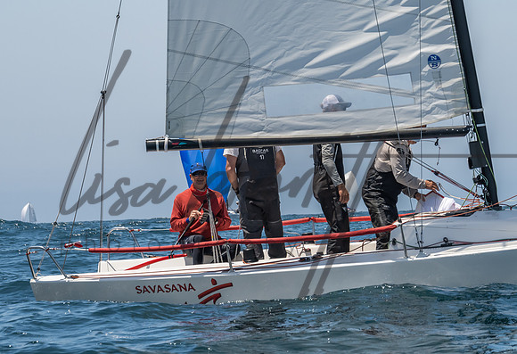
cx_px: 312
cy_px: 122
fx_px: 2317
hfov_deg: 12.7
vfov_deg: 8.7
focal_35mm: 160
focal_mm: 89
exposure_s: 1/1000
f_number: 6.3
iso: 400
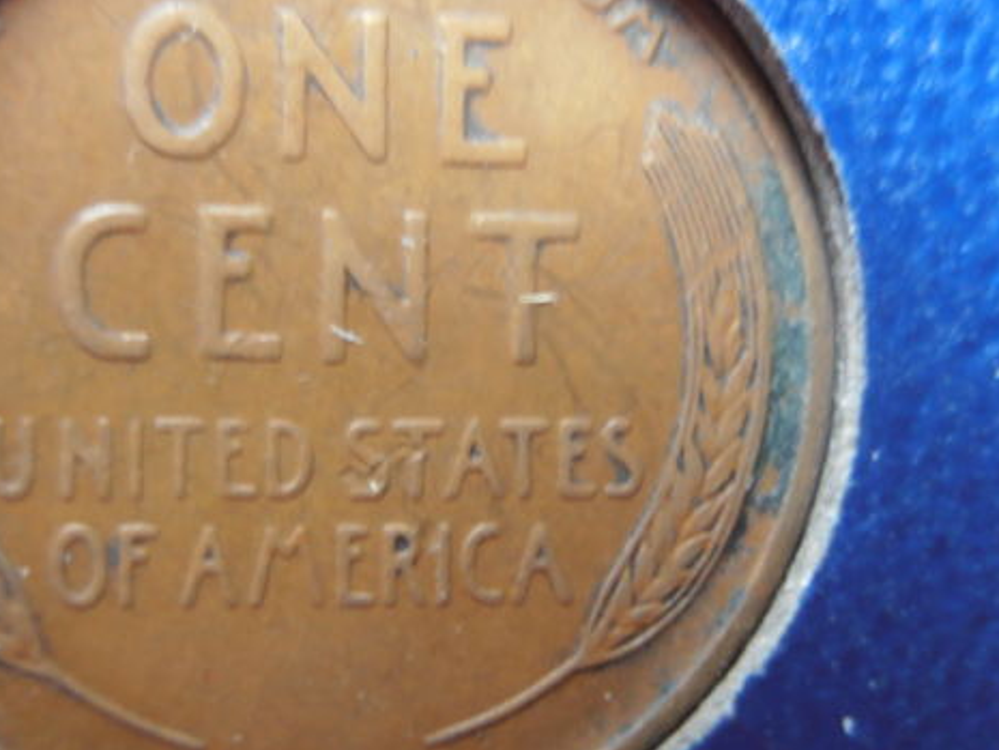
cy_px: 248
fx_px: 1790
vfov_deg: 23.6
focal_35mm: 62
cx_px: 380
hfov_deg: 31.1
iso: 125
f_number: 3.9
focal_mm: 6.61
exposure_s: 1/2
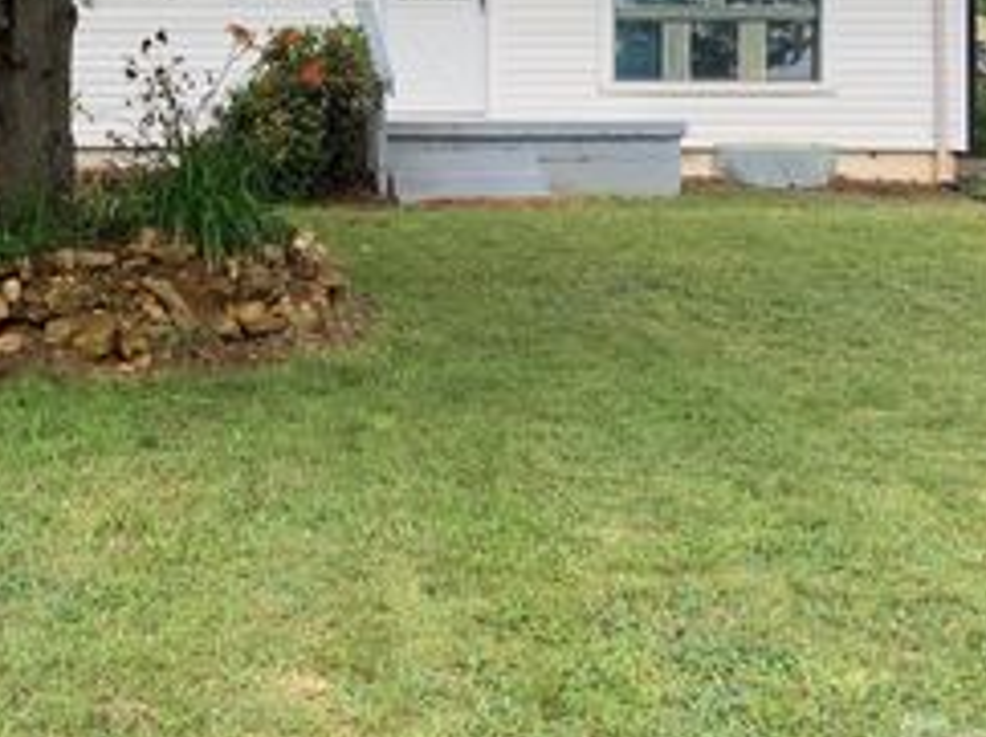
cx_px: 200
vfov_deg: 24.0
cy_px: 145
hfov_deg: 31.4
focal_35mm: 60
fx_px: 1707
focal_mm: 3
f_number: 1.8
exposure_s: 1/264
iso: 16
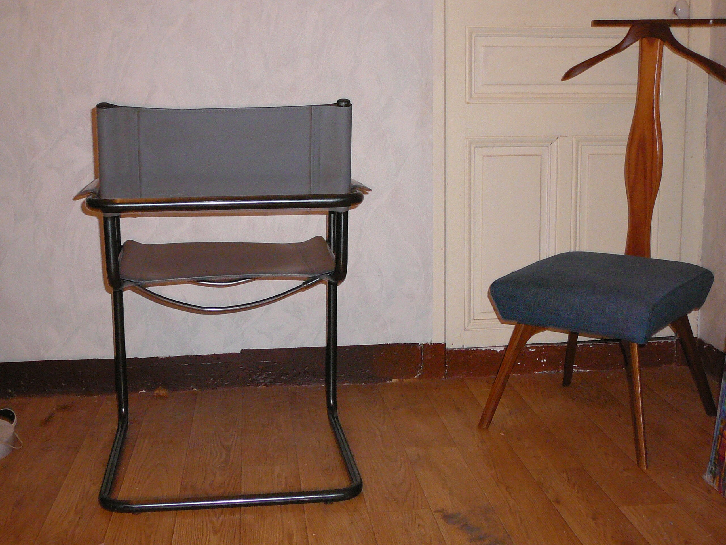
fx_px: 986
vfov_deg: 30.9
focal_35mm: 47
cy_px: 272
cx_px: 363
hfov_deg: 40.4
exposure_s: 1/30
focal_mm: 7
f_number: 3.3
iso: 250
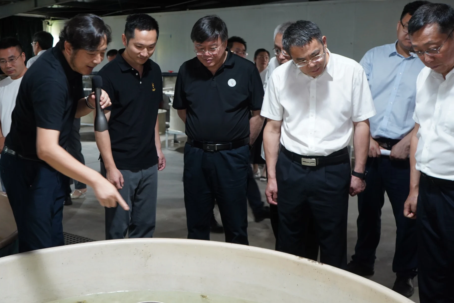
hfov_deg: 43.8
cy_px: 131
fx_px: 555
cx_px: 150
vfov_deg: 30.5
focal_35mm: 44
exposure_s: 1/50
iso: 1600
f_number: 3.5
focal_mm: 31
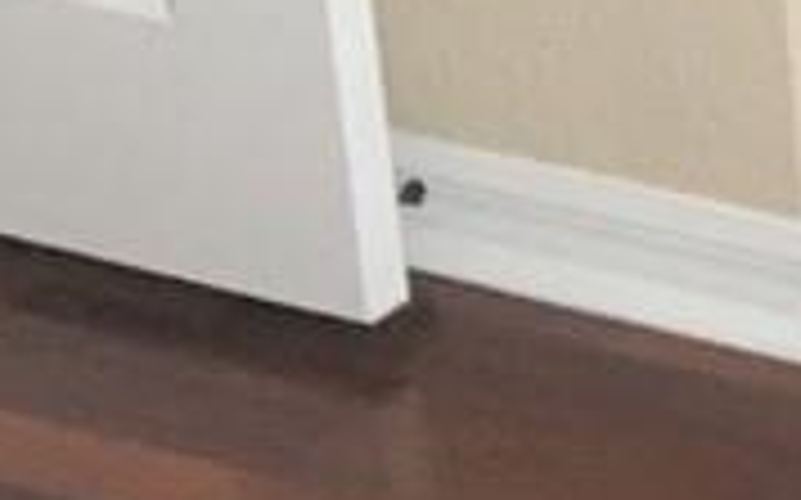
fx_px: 3861
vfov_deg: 7.1
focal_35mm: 177
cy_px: -563
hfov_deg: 10.3
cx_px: 1904
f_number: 2.2
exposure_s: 1/20
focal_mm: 4.15
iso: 200
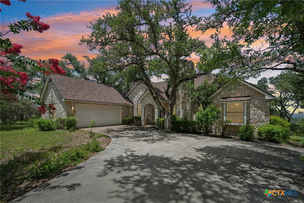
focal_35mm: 15
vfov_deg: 77.3
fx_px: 127
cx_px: 152
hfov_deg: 100.4
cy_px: 102
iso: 400
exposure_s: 1/1000
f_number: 8
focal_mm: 10
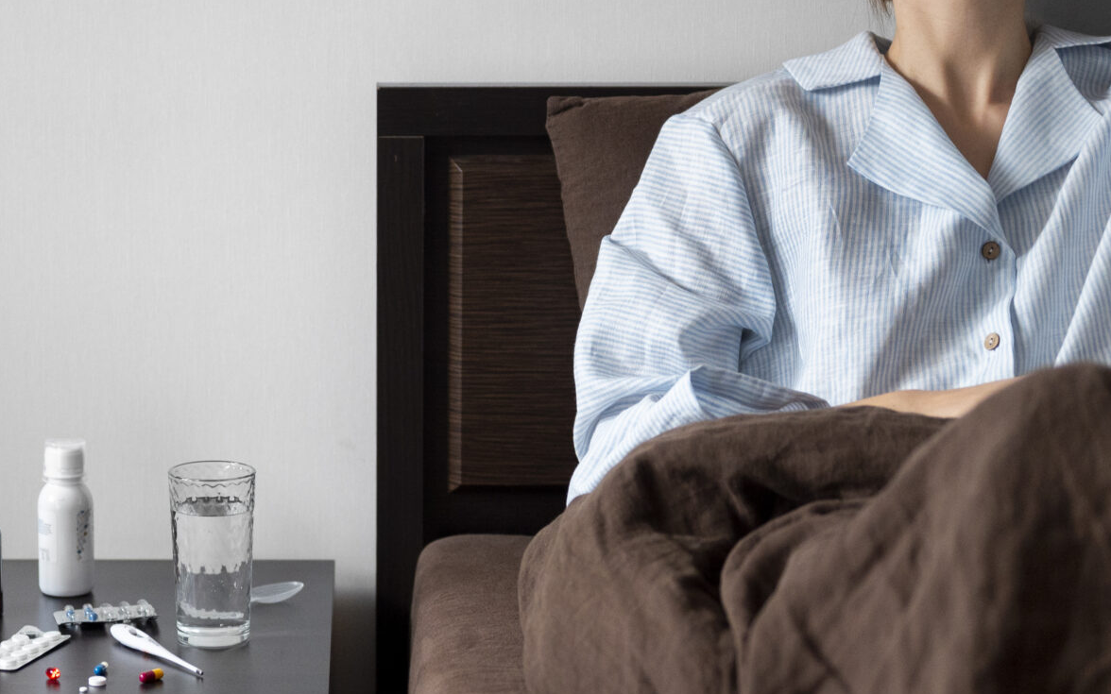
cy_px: 342
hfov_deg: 18.6
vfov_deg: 11.8
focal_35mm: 111
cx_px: 273
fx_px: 3361
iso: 640
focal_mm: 50
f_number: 1.8
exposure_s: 1/80
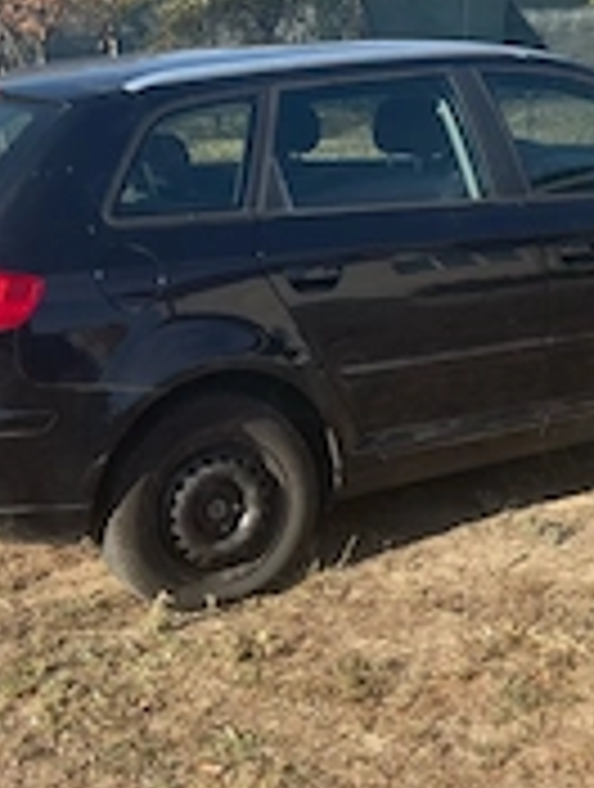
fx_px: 1299
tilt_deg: -19.8
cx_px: 315
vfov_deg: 33.5
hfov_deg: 25.7
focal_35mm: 57
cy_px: 509
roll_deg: +3.4
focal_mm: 5.1
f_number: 1.6
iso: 32
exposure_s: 1/1976
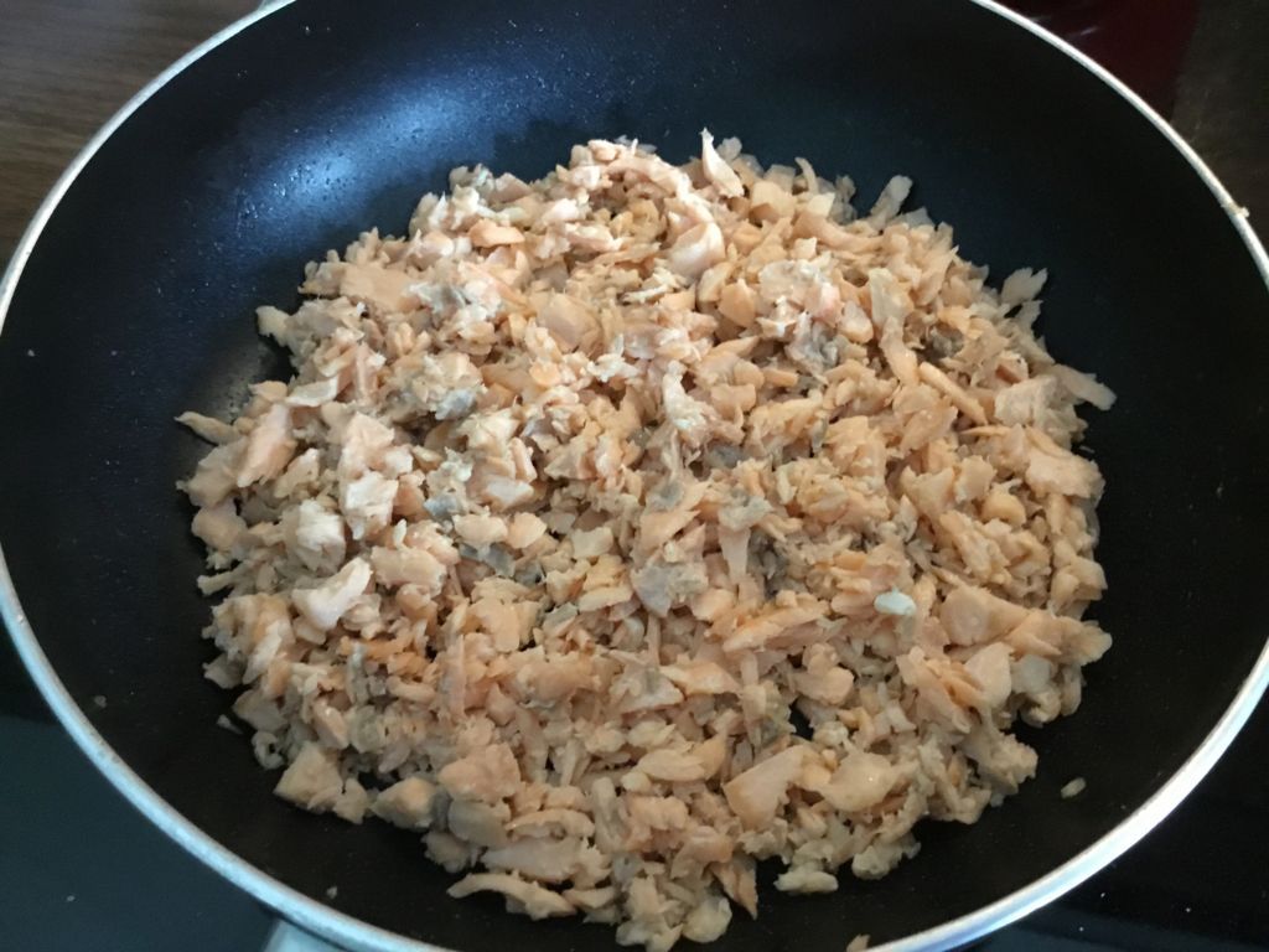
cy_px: 476
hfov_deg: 58.4
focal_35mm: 31
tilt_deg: -59.3
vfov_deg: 45.4
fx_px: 1136
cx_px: 634
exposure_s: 1/17
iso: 400
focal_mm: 3.3
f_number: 2.4
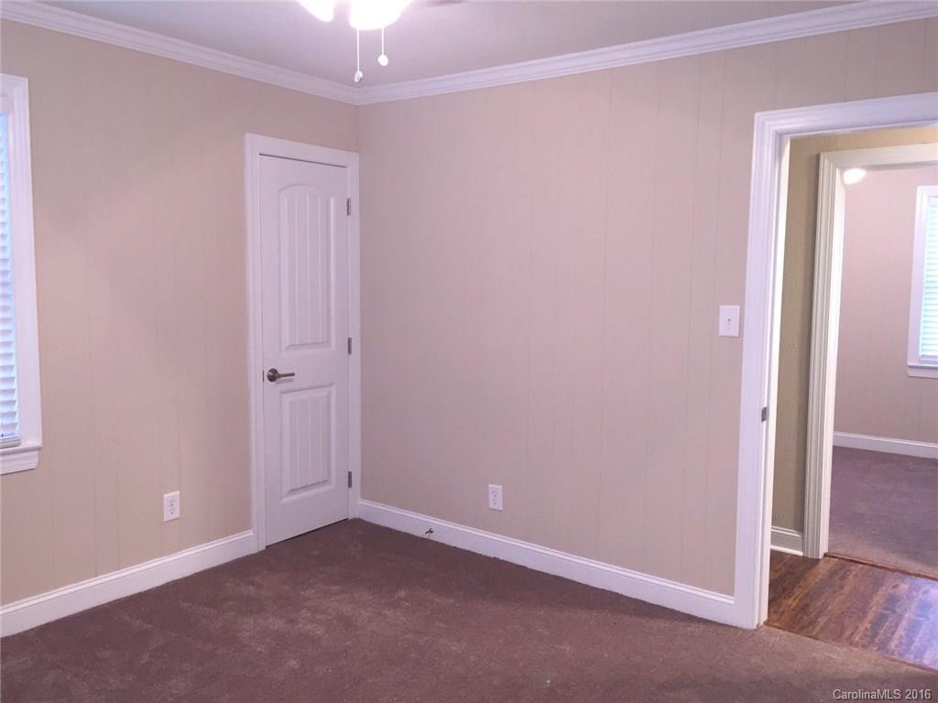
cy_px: 352
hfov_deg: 61.7
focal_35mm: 29
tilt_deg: -5.5
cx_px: 469
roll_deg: -1.6
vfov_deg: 48.2
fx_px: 786
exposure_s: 1/30
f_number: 2.2
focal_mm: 4.15
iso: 100
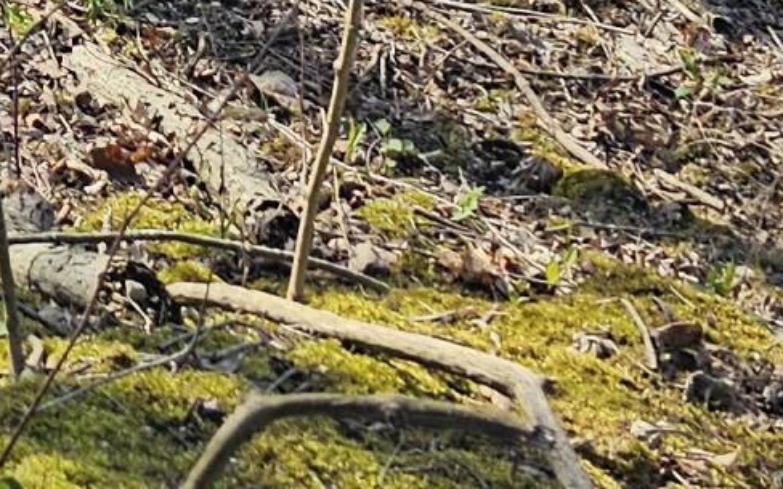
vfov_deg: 7.3
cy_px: -1170
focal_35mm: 150
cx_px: -626
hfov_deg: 12.7
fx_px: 3201
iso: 10
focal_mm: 6.3
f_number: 1.7
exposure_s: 1/294
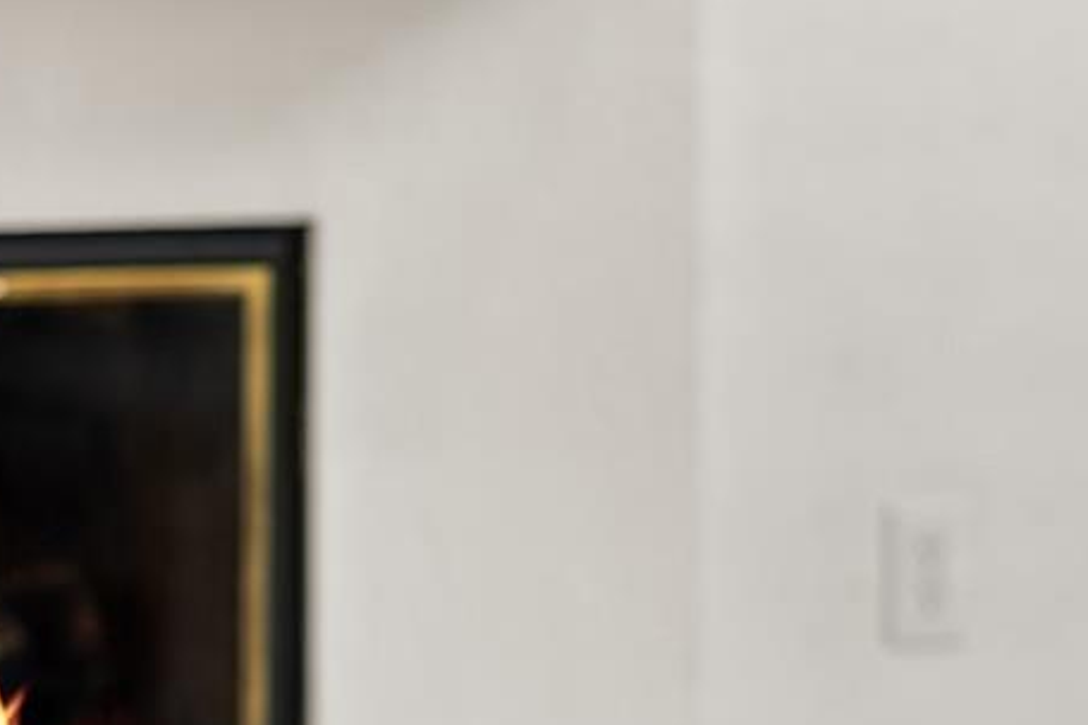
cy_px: 692
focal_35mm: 176
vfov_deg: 7.8
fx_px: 5317
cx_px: 308
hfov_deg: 11.7
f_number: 1.8
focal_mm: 50
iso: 200
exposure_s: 1/2500
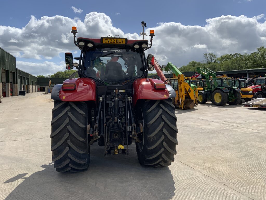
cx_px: 133
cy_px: 100
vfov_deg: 48.2
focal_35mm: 29
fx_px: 223
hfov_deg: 61.7
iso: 16
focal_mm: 3
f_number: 1.8
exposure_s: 1/2959
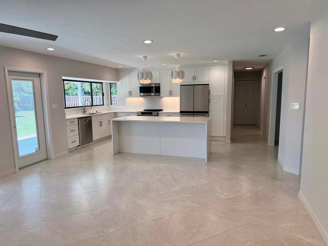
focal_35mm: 24
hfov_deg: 71.6
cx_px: 164
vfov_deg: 56.8
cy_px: 123
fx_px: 227
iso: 100
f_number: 1.78
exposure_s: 1/272
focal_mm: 6.76
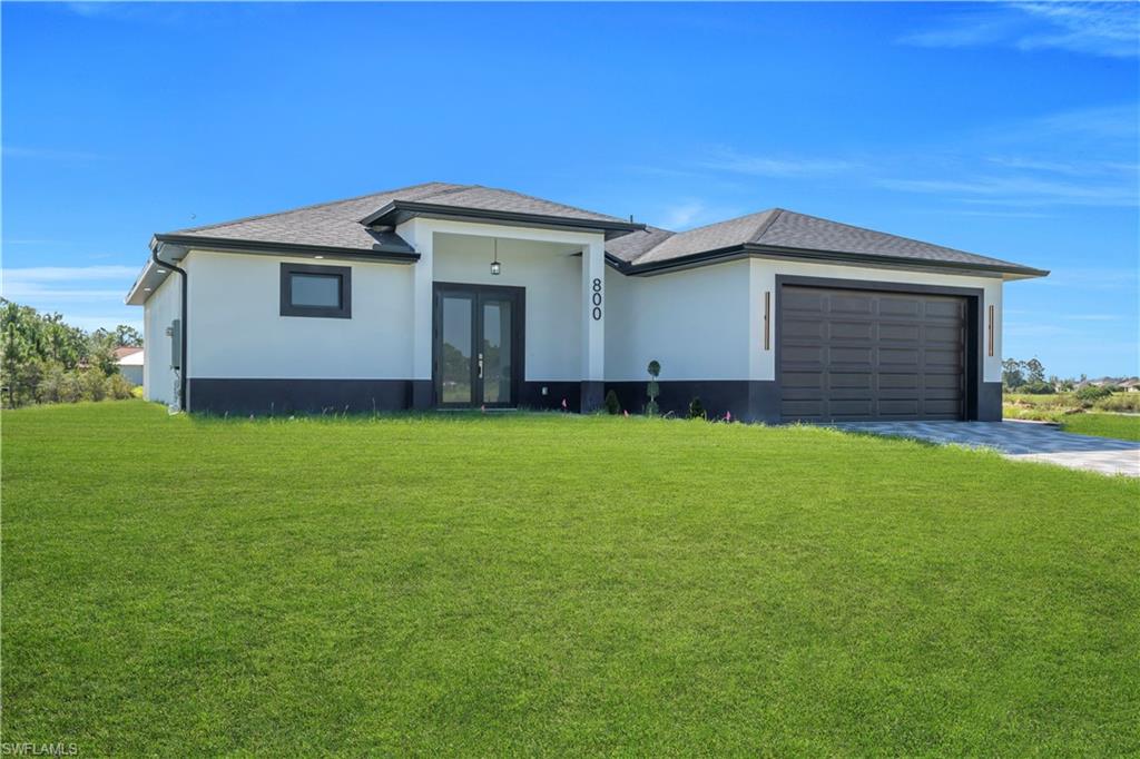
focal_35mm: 30
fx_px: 950
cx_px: 570
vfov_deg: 43.6
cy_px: 380
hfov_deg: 61.9
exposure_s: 1/250
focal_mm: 20
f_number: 8
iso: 100
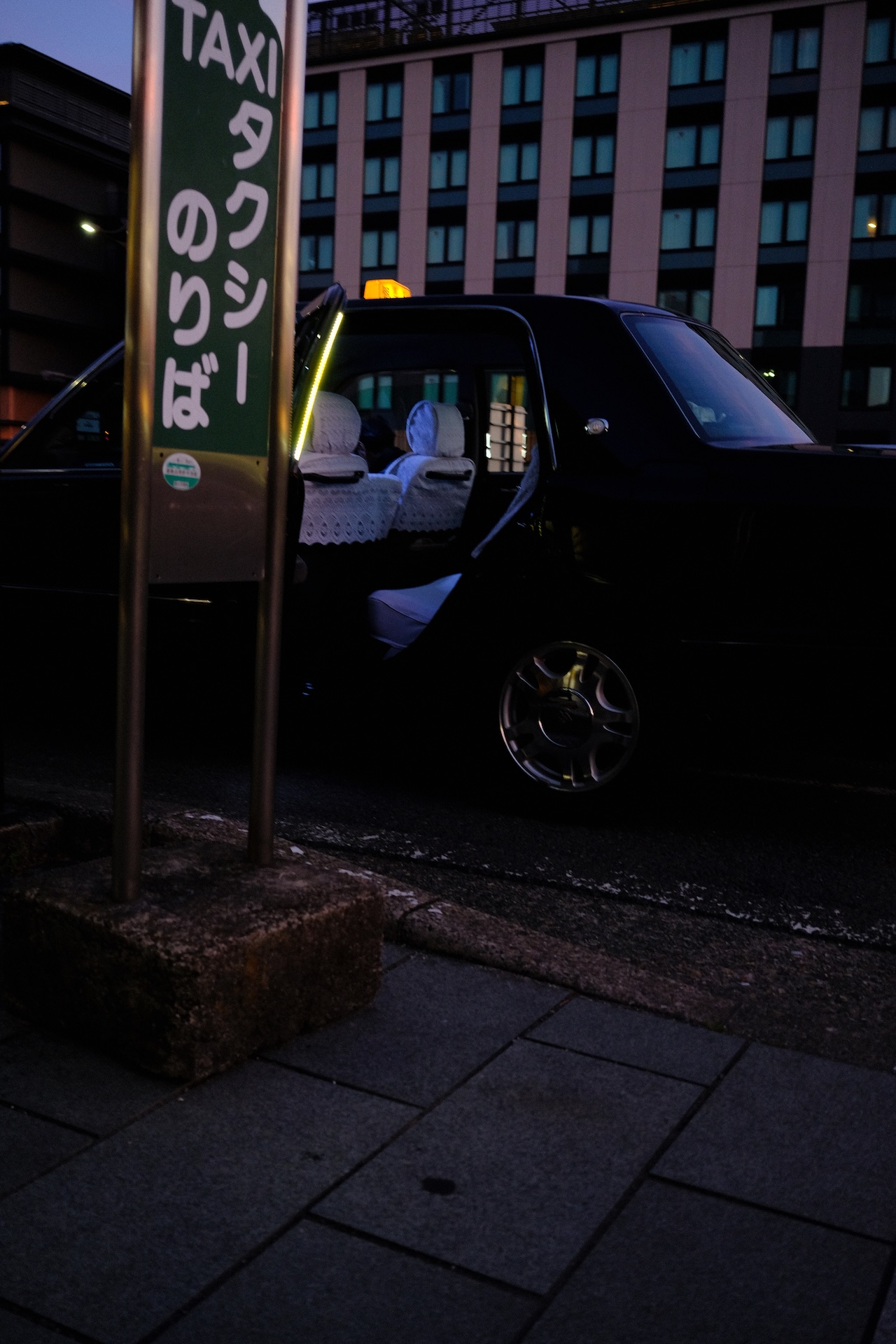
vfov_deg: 54.4
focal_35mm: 35
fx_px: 1307
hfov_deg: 37.9
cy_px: 672
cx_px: 448
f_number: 2.8
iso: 800
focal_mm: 23
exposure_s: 1/125
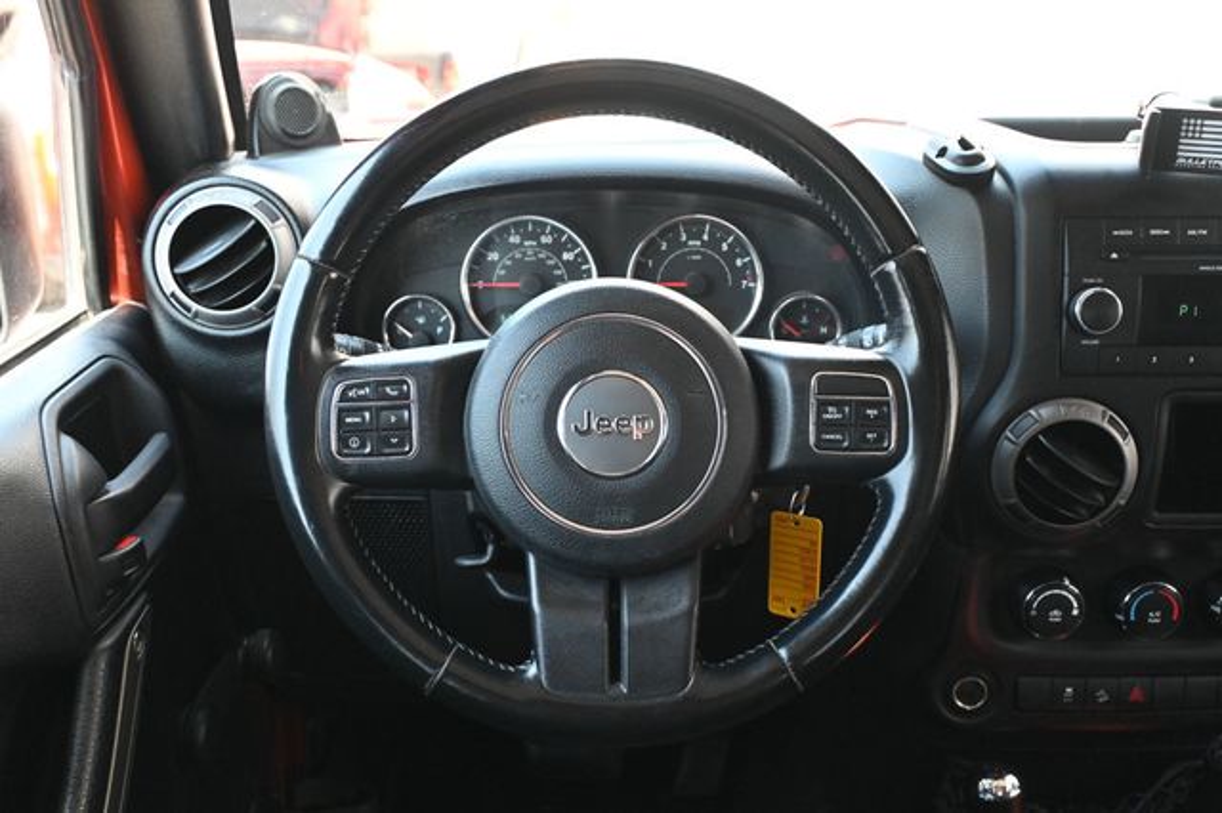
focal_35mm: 37
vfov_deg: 36.1
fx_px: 1247
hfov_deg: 52.2
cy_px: 406
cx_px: 611
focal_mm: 24.5
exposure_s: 1/125
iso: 2000
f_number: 4.2
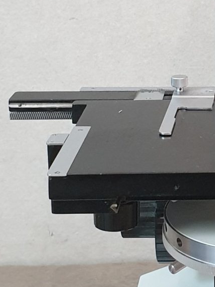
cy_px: 74
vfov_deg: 16.7
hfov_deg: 12.3
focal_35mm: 117
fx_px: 969
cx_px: 281
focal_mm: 4.3
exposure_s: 1/50
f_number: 2.4
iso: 400
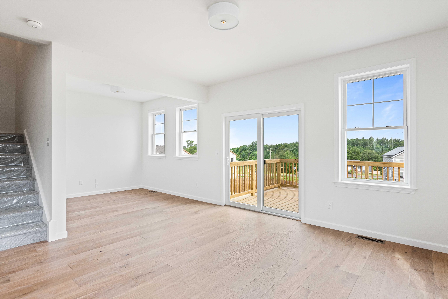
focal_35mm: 18
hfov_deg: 90.0
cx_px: 224
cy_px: 150
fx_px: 224
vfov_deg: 67.4
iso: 200
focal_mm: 12
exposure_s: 1/20
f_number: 7.1
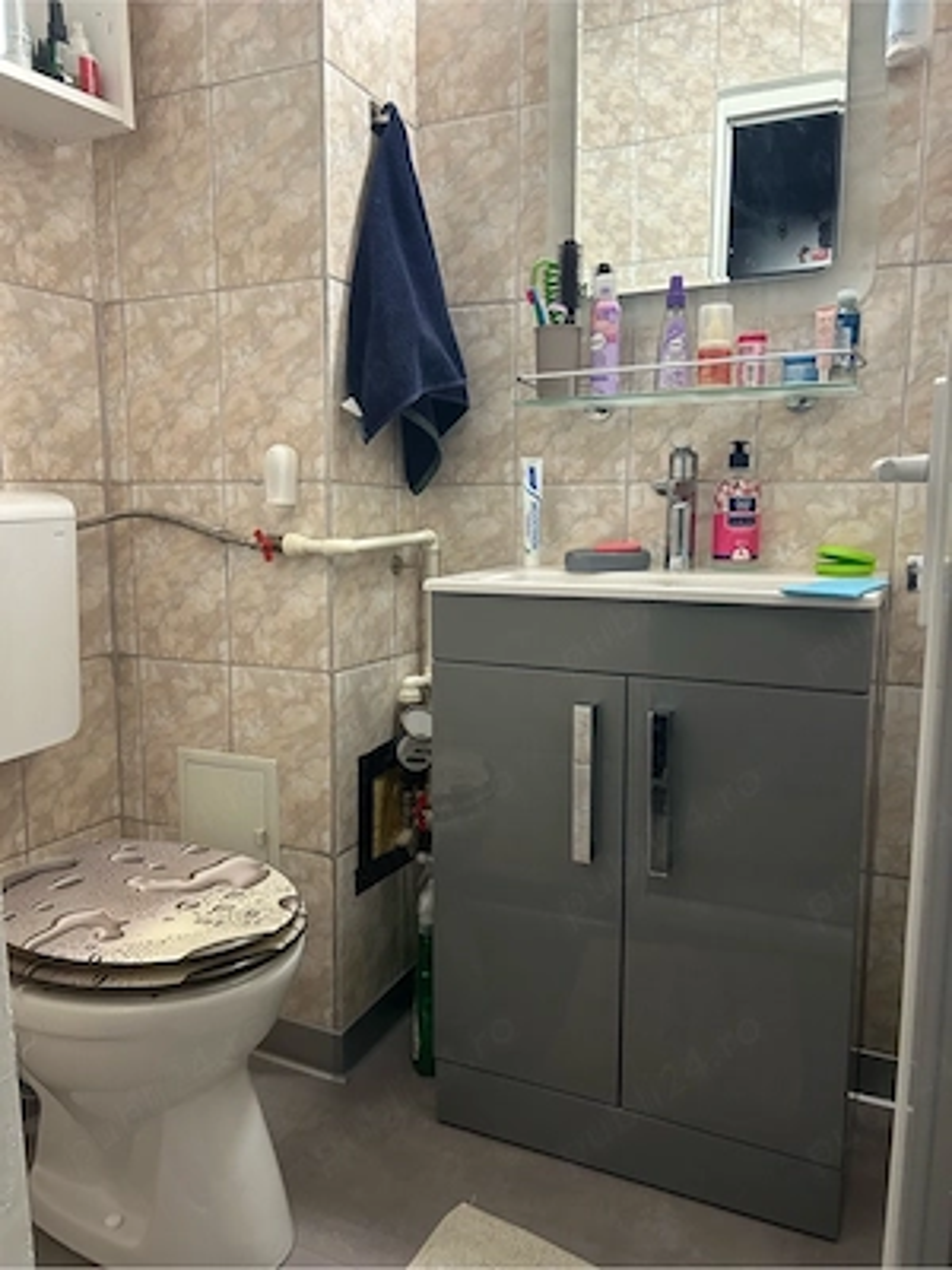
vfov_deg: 67.3
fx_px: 953
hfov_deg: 53.1
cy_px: 635
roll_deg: -1.5
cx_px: 476
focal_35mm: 26
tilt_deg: -9.0
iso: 200
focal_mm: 5.7
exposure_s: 1/50
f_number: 1.5
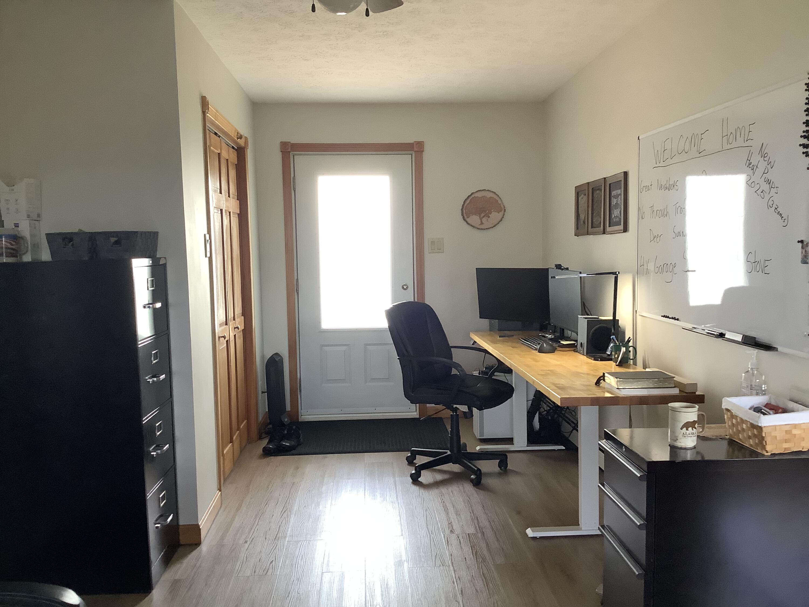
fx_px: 724
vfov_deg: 45.4
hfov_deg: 58.4
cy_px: 304
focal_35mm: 31
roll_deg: +0.6
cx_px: 404
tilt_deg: -5.7
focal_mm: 3.3
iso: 160
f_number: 2.4
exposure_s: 1/60
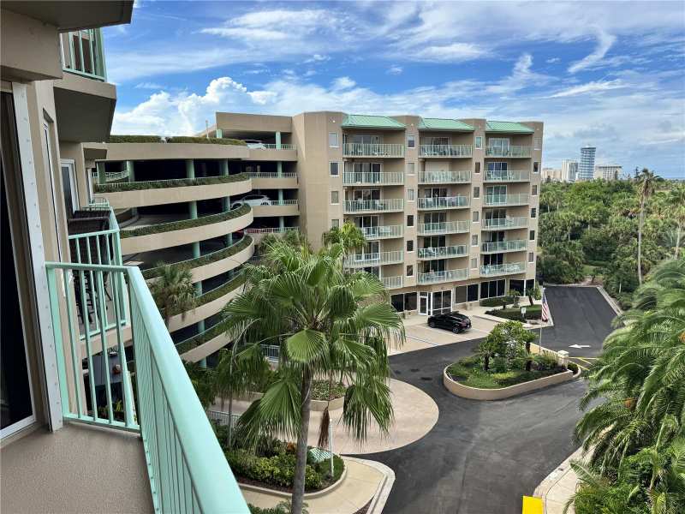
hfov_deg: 71.6
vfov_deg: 56.8
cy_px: 257
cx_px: 342
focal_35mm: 24
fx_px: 475
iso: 80
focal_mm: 6.76
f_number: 1.78
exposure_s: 1/3096
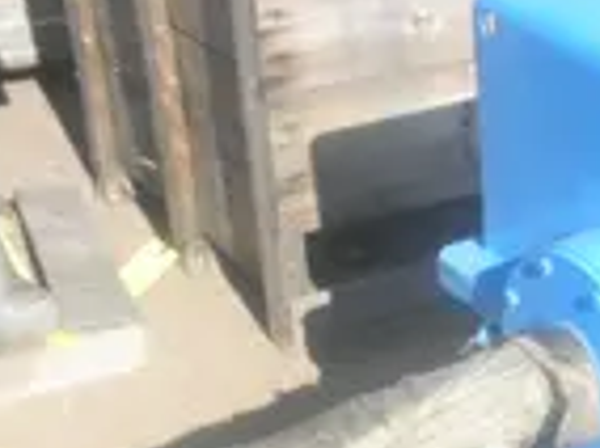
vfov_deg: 17.9
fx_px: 1367
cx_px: 790
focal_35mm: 79
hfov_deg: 22.1
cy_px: 507
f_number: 8.5
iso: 64
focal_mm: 5
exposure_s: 1/60
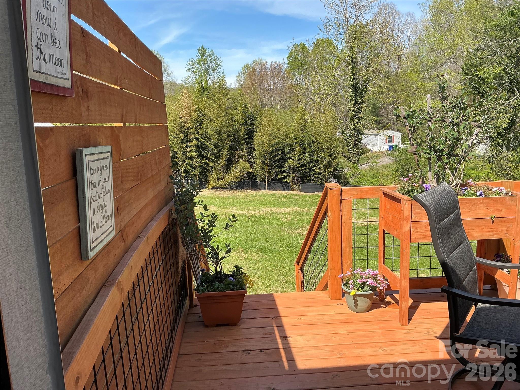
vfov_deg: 49.7
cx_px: 260
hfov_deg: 63.4
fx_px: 421
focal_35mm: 28
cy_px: 195
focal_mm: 3
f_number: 1.8
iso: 25
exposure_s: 1/898
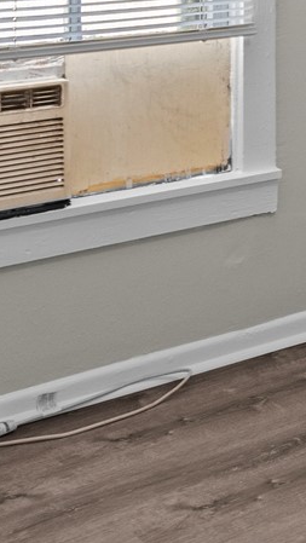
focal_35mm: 81
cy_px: -126
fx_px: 1167
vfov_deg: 23.7
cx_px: 807
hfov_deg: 11.4
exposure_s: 1/3
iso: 1250
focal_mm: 16
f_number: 8
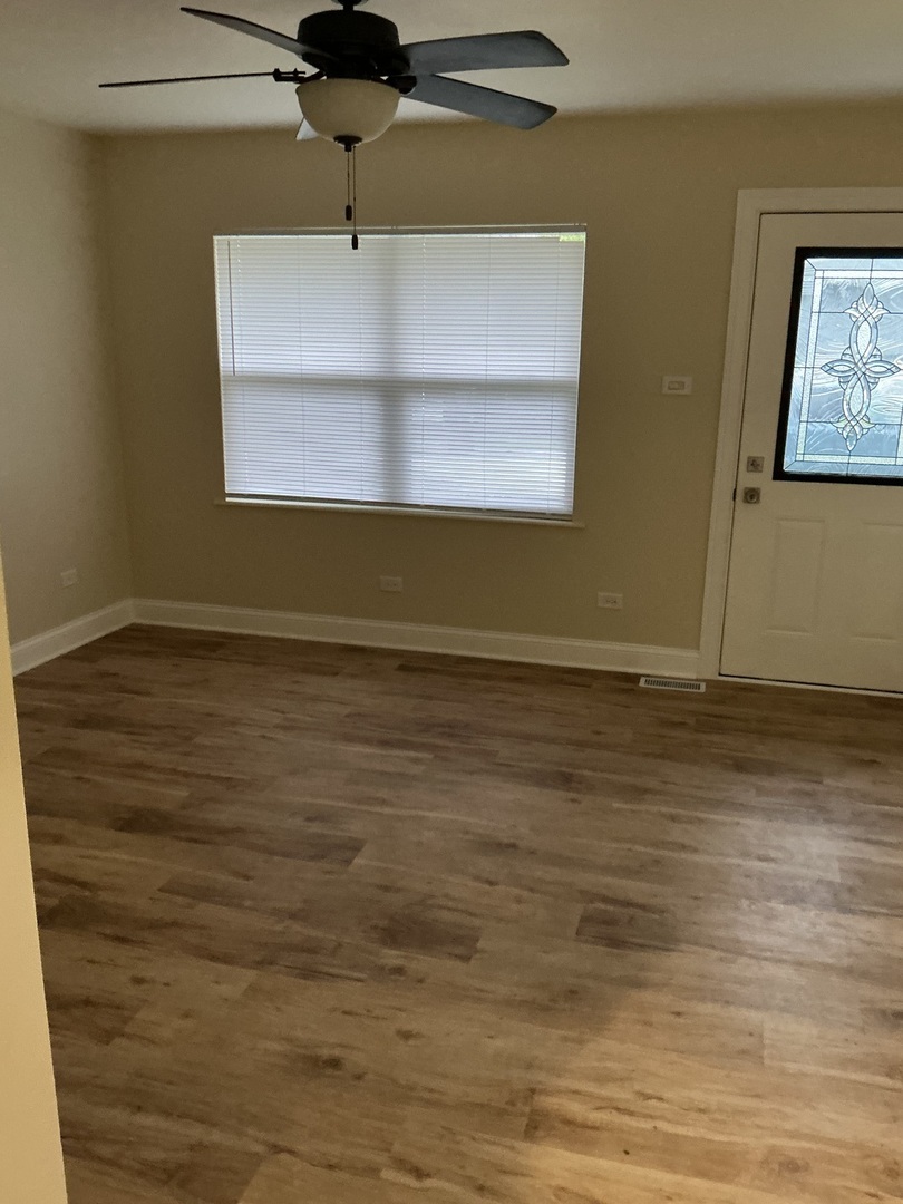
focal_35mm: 29
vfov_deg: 61.7
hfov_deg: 48.2
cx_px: 452
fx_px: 1009
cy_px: 602
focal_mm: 3
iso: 320
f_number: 1.8
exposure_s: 1/40
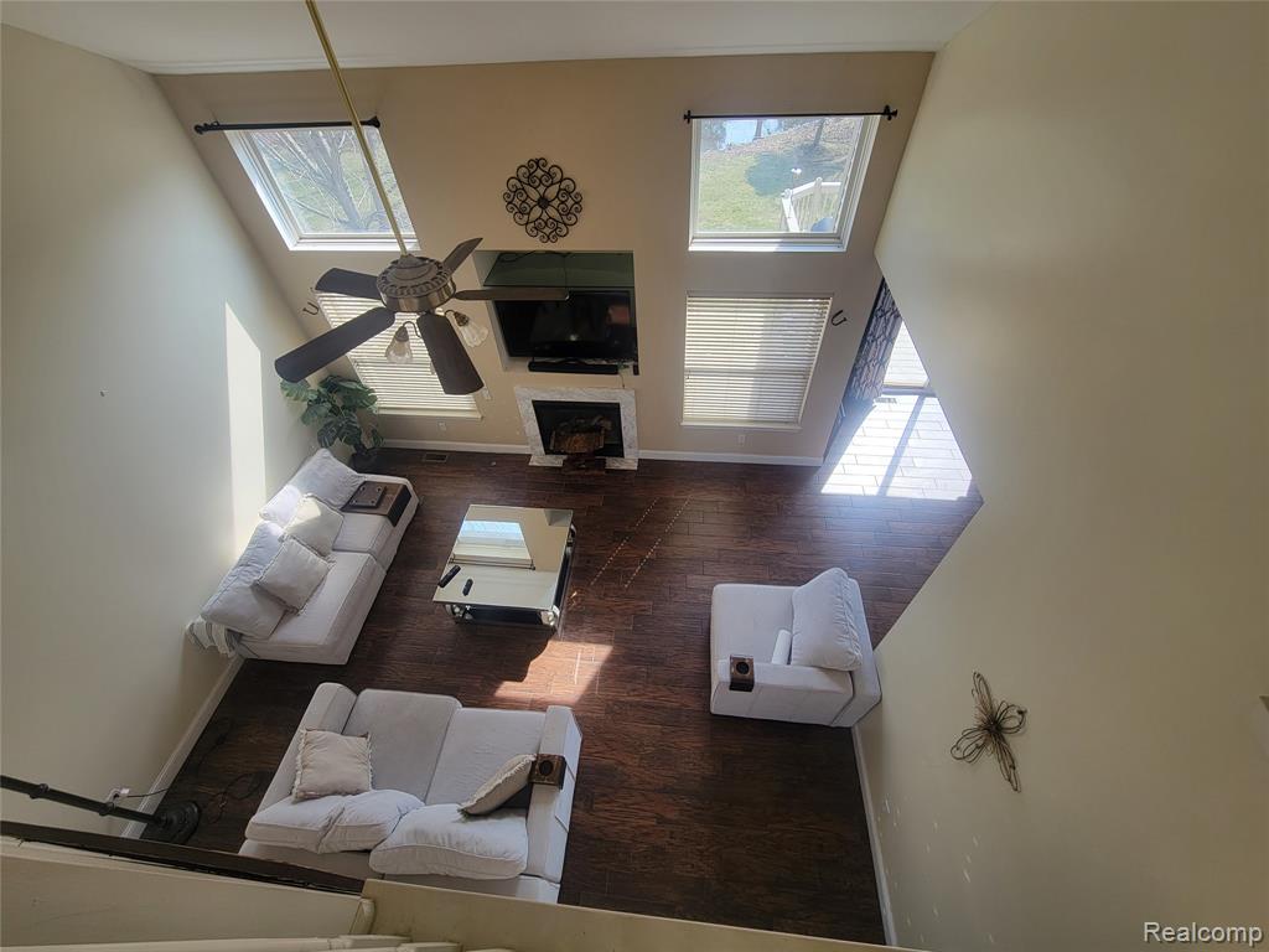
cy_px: 476
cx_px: 634
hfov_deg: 106.2
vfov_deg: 89.9
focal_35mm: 13
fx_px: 477
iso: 50
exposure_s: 1/141
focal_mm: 2.2
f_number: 2.2
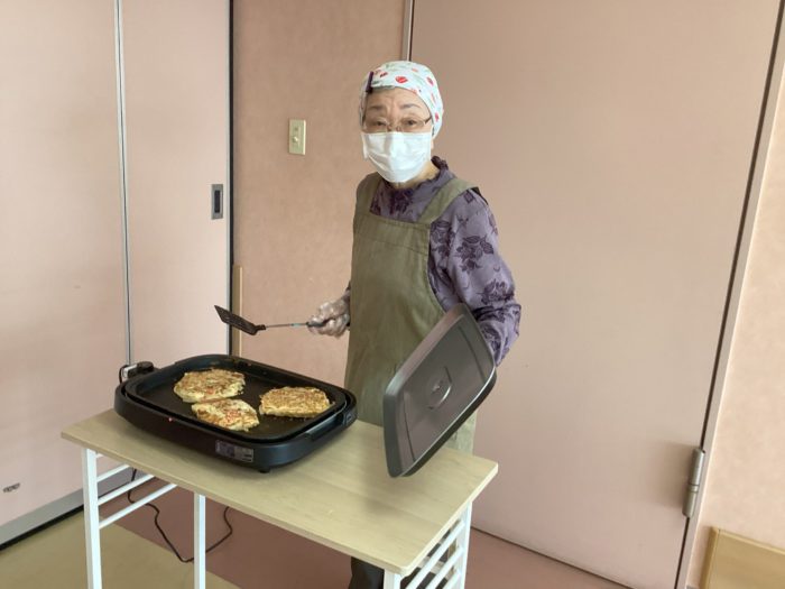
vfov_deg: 45.4
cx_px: 392
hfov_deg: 58.4
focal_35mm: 31
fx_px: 703
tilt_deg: -15.9
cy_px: 294
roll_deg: -6.9
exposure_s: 1/120
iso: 100
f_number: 2.4
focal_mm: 3.3
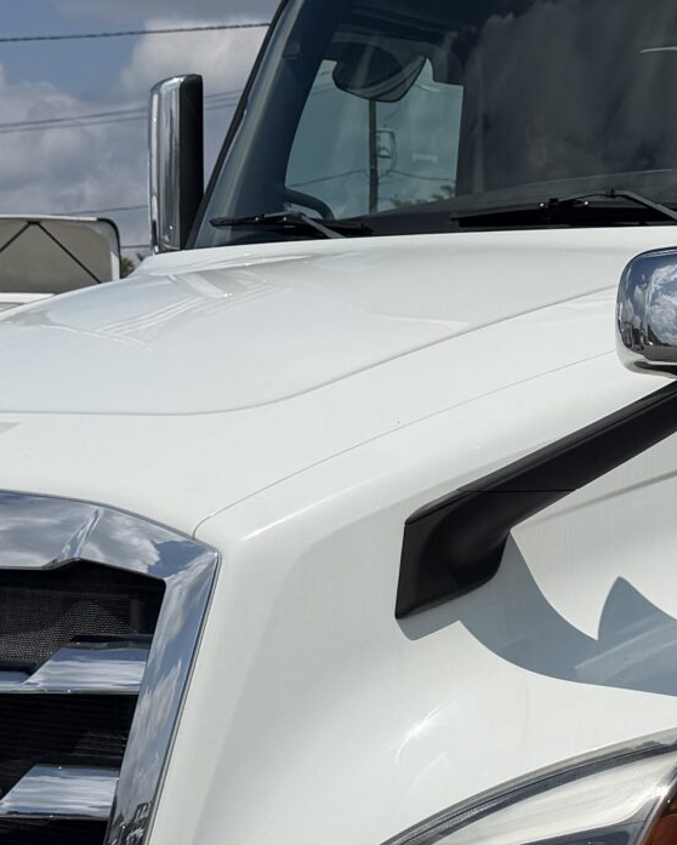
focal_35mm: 86
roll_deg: -0.3
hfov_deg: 17.3
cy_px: 486
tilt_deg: -2.0
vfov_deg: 22.2
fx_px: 2153
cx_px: 740
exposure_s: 1/14286
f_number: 1.78
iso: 80
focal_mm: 6.76
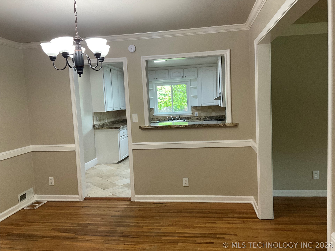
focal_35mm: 29
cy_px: 126
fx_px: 281
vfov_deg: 48.2
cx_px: 168
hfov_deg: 61.7
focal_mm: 3
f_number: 1.8
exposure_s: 1/60
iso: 125
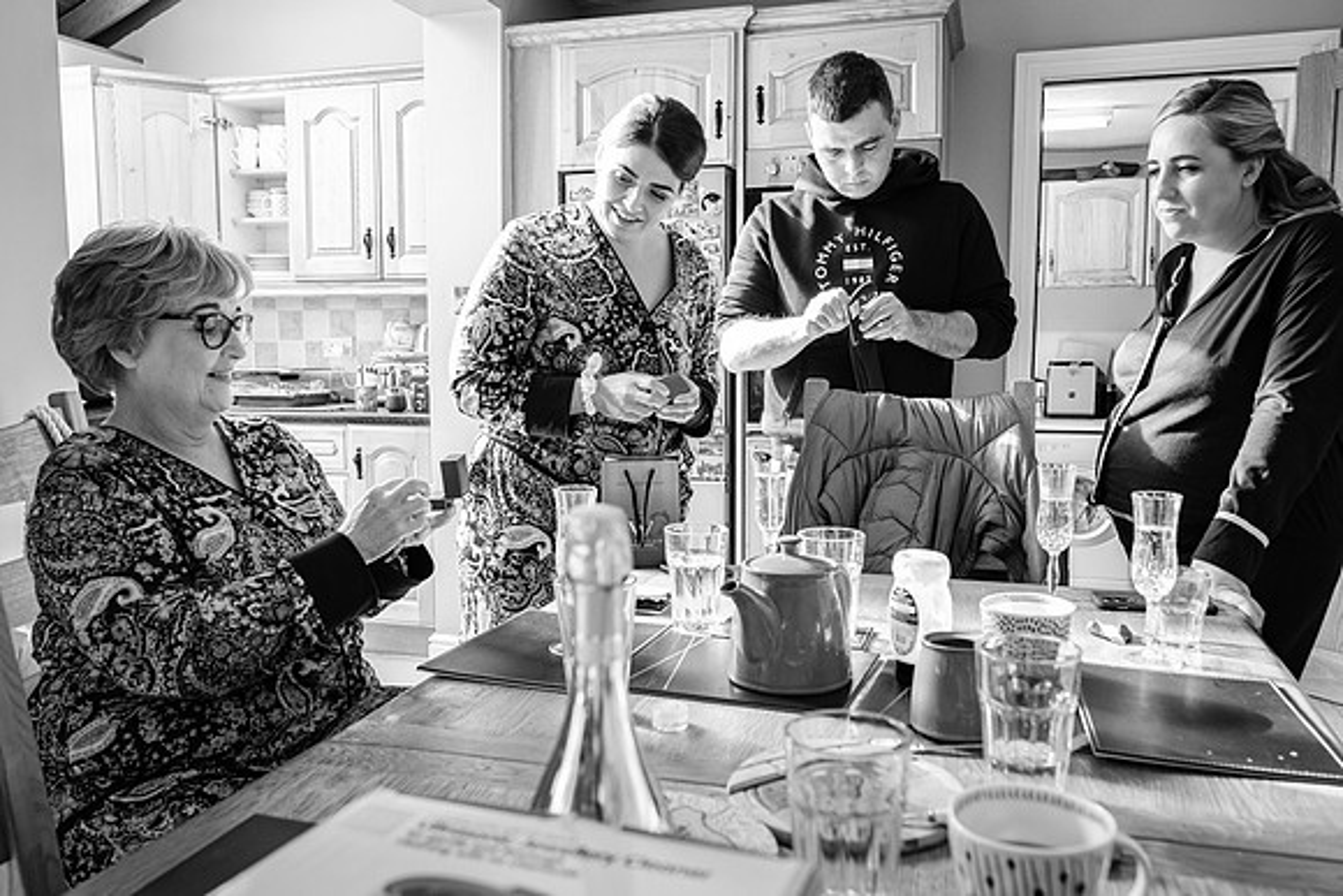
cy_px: 453
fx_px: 1073
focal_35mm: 29
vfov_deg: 45.3
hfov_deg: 64.1
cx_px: 657
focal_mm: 16
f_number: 2.8
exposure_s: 1/160
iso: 800
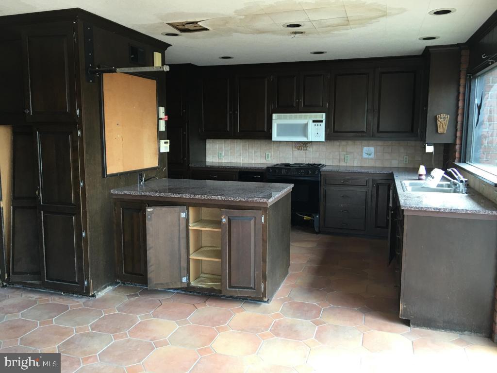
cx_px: 248
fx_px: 416
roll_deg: -0.7
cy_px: 186
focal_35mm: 29
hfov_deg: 61.7
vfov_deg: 48.2
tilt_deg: -7.5
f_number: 2.2
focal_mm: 4.15
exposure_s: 1/15
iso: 25
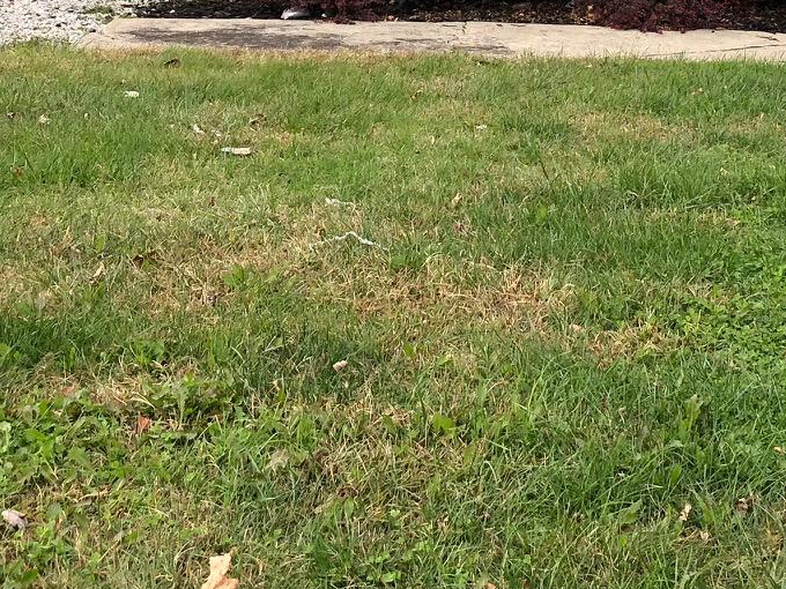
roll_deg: -1.0
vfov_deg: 16.7
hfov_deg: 23.5
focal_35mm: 83
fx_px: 1885
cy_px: -196
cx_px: 519
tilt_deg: -0.8
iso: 20
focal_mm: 3.99
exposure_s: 1/694
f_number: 1.8
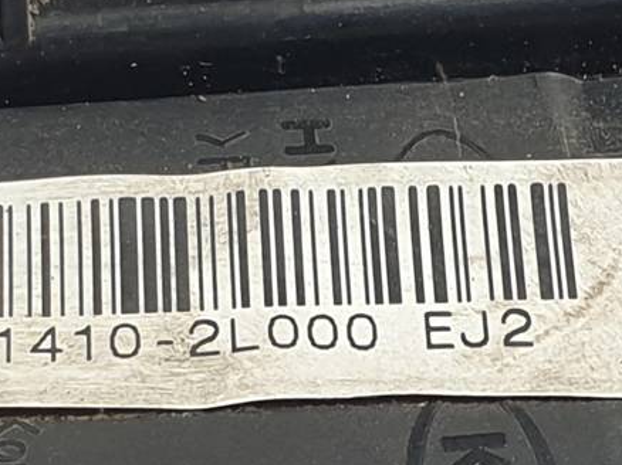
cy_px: 264
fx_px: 682
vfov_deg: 37.6
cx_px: 263
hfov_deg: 48.8
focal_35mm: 38
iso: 50
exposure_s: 1/100
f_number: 2.4
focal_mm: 4.3
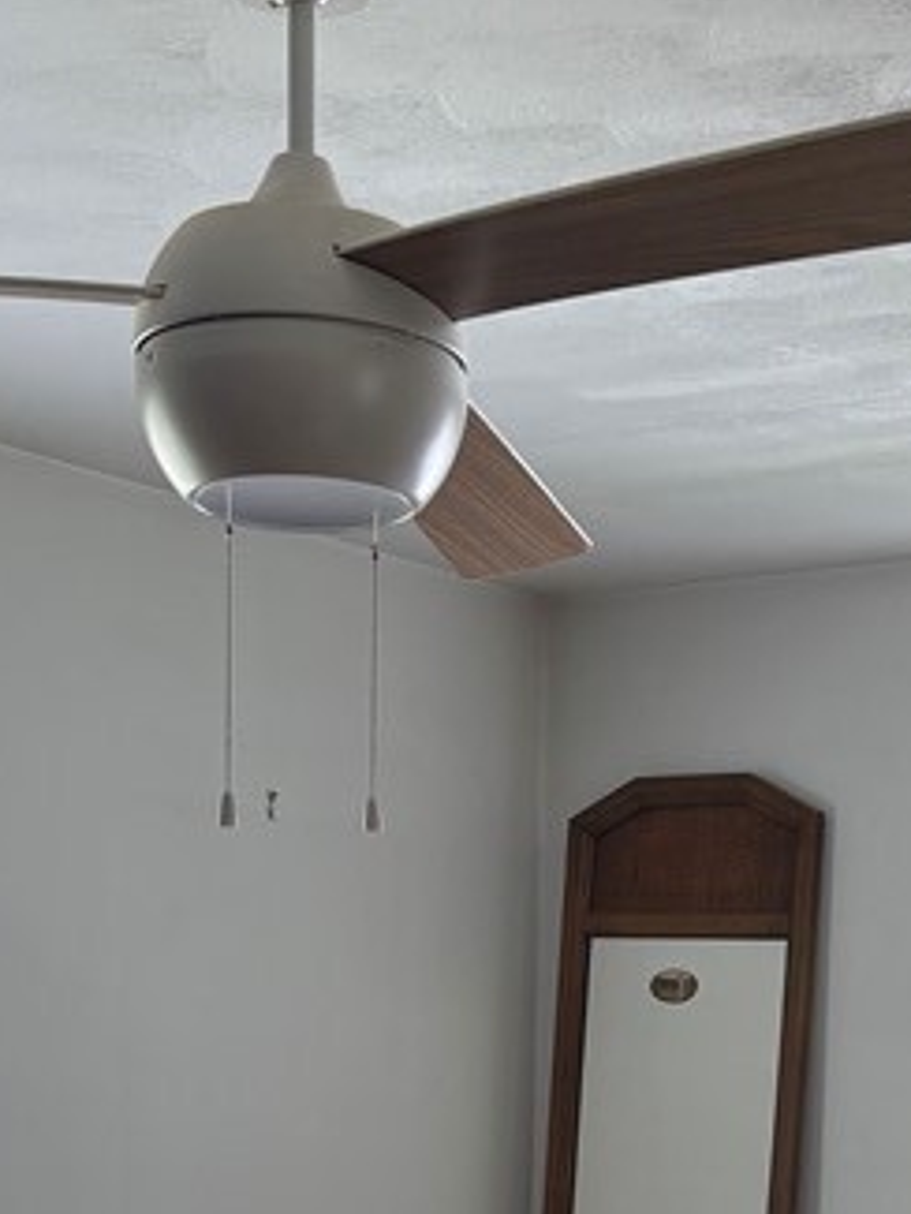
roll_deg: -2.3
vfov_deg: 21.0
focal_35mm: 82
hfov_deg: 17.9
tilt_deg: -10.6
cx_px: 668
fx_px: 2875
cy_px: 1703
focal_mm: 5.96
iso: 80
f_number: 1.6
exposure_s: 1/148
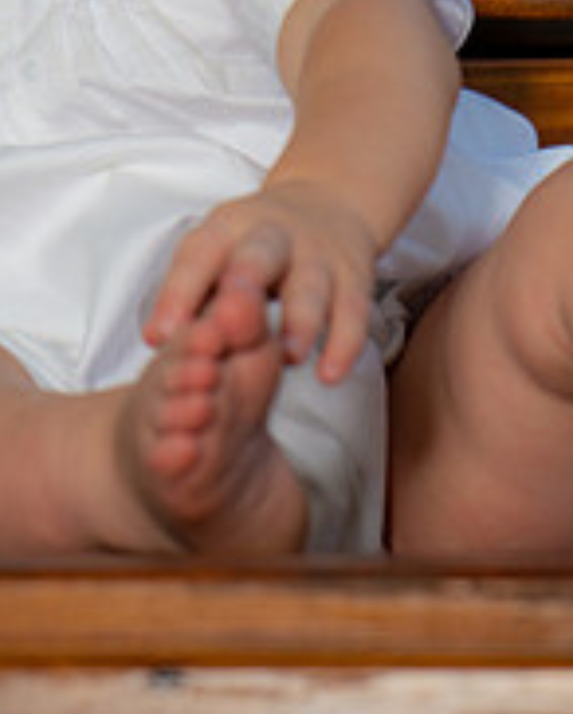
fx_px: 11957
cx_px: 243
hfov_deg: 2.7
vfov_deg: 3.4
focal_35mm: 565
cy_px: -8
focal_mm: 180
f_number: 4.5
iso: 50
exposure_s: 1/250
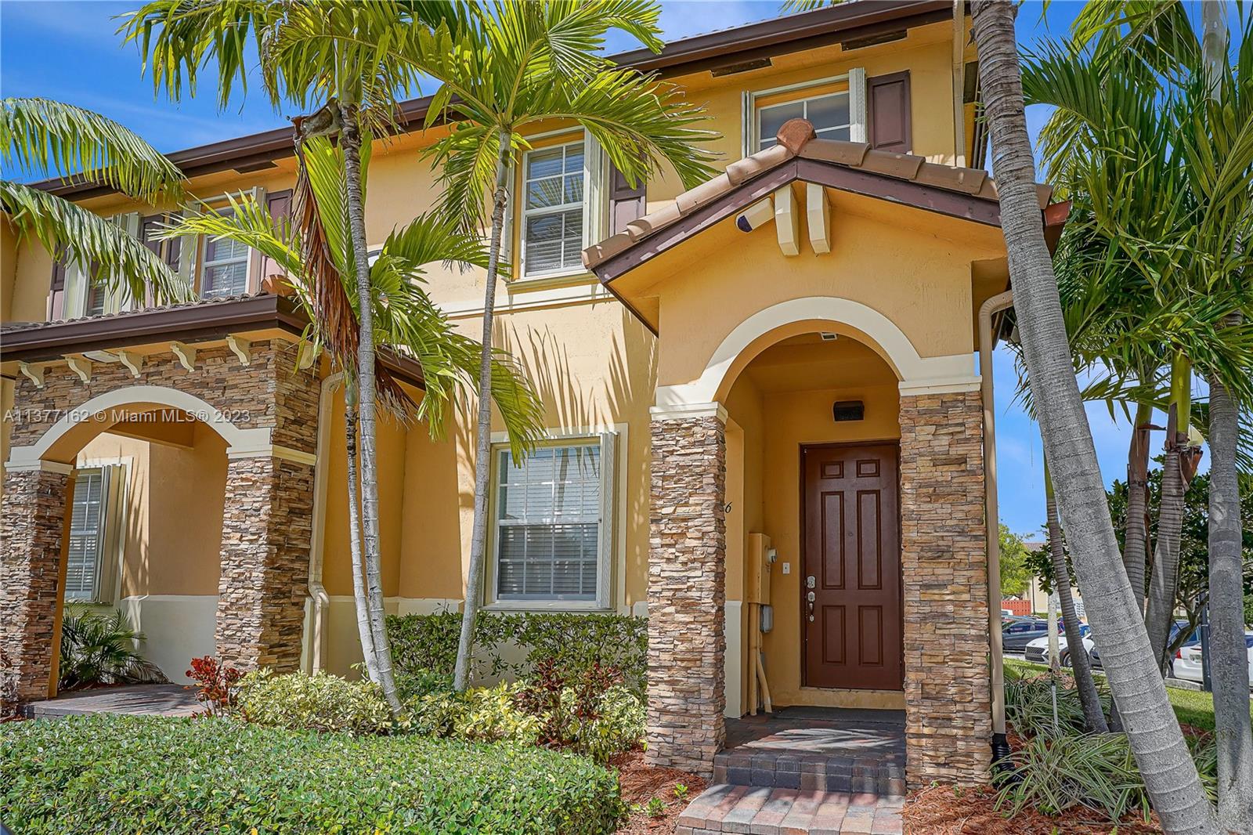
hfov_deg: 84.0
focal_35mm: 20
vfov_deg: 61.9
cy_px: 418
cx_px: 626
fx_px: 696
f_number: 7.1
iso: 320
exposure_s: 1/800
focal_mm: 20
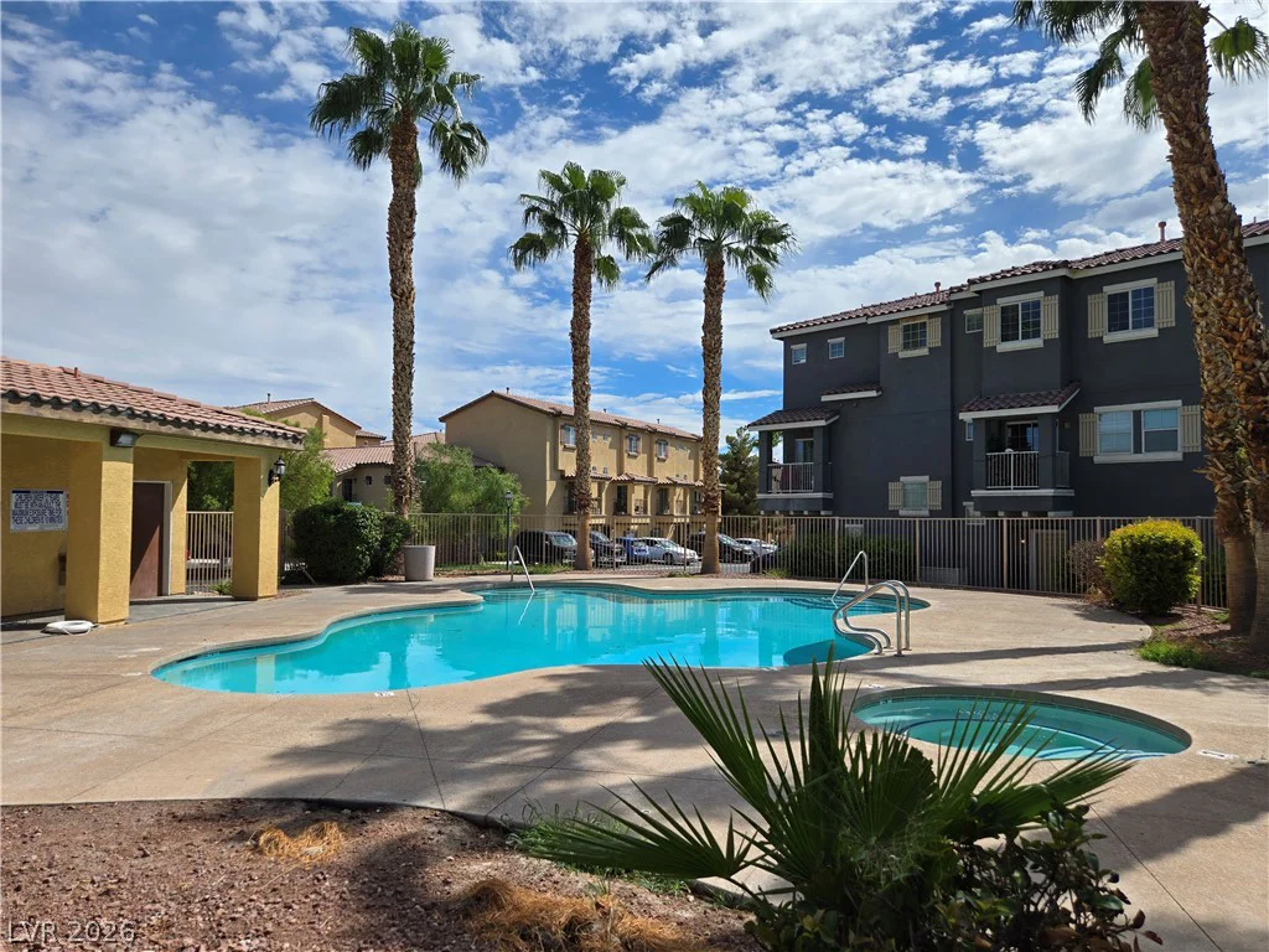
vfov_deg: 58.9
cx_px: 634
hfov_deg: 73.9
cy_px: 476
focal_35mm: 23
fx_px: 843
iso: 25
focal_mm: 5.4
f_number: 1.8
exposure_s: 1/3246
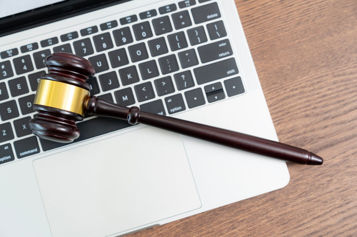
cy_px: 118
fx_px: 515
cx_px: 178
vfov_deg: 26.0
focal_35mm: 52
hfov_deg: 38.2
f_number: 4
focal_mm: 52
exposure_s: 1/160
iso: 640
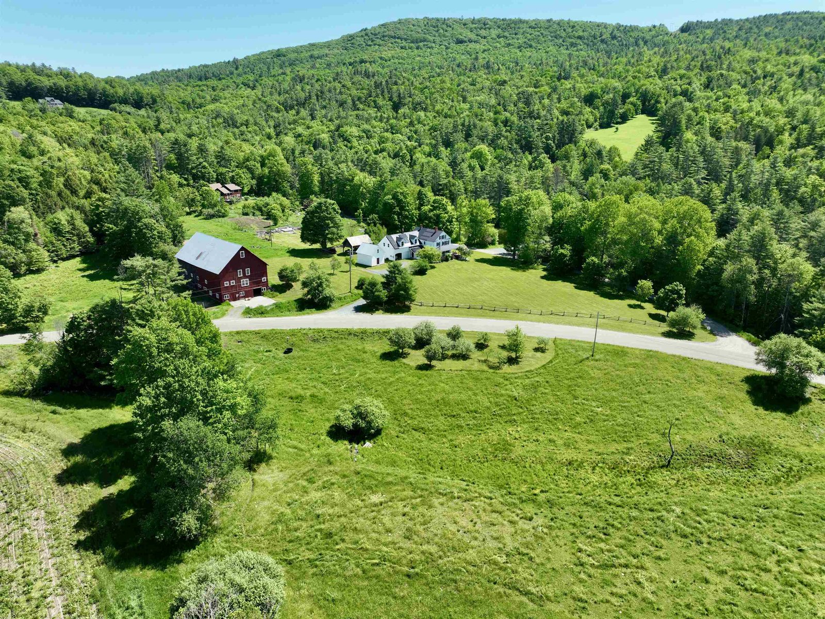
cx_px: 412
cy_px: 310
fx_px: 572
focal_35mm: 24
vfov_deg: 56.8
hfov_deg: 71.6
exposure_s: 1/1250
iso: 100
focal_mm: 12.29
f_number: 2.8
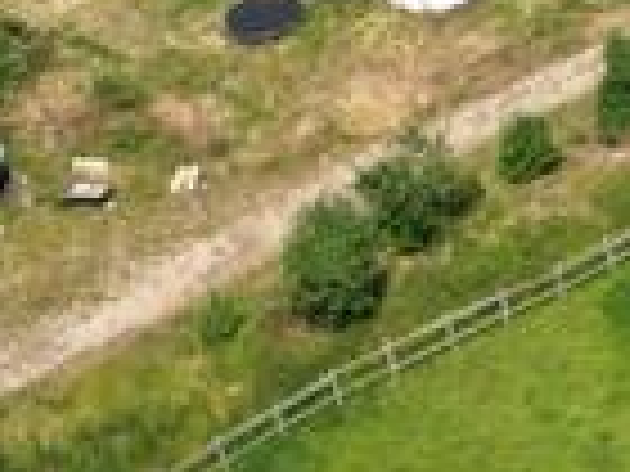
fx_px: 3203
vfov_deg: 7.8
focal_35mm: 176
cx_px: 1215
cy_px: -710
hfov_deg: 10.4
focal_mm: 6.72
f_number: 1.7
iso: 100
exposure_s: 1/2500
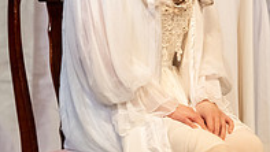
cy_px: -10
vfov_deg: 4.0
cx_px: 204
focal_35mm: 301
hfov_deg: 7.2
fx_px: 2156
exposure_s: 1/250
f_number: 3.2
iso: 1600
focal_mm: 83.8
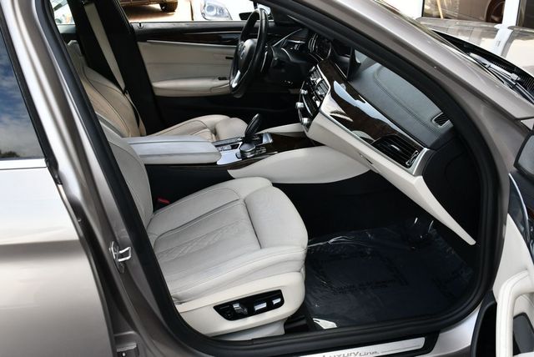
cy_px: 178
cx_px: 267
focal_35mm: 36
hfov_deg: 53.1
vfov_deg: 36.9
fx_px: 534
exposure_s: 1/250
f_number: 5.6
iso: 320
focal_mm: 18
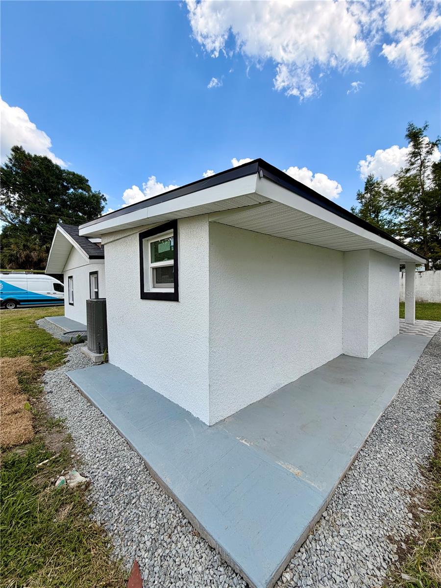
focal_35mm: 14
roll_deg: +1.1
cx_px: 220
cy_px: 294
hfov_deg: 85.7
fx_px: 238
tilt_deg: -1.6
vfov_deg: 102.1
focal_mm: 2.22
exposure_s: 1/770
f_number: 2.2
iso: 25
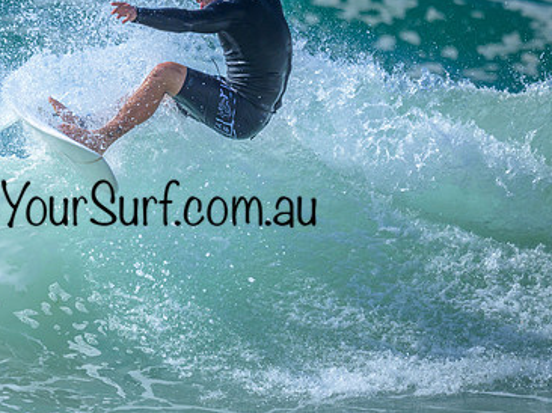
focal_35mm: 1676
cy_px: 170
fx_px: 26709
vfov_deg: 0.9
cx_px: 124
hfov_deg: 1.2
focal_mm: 800
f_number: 6.3
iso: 280
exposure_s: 1/2000
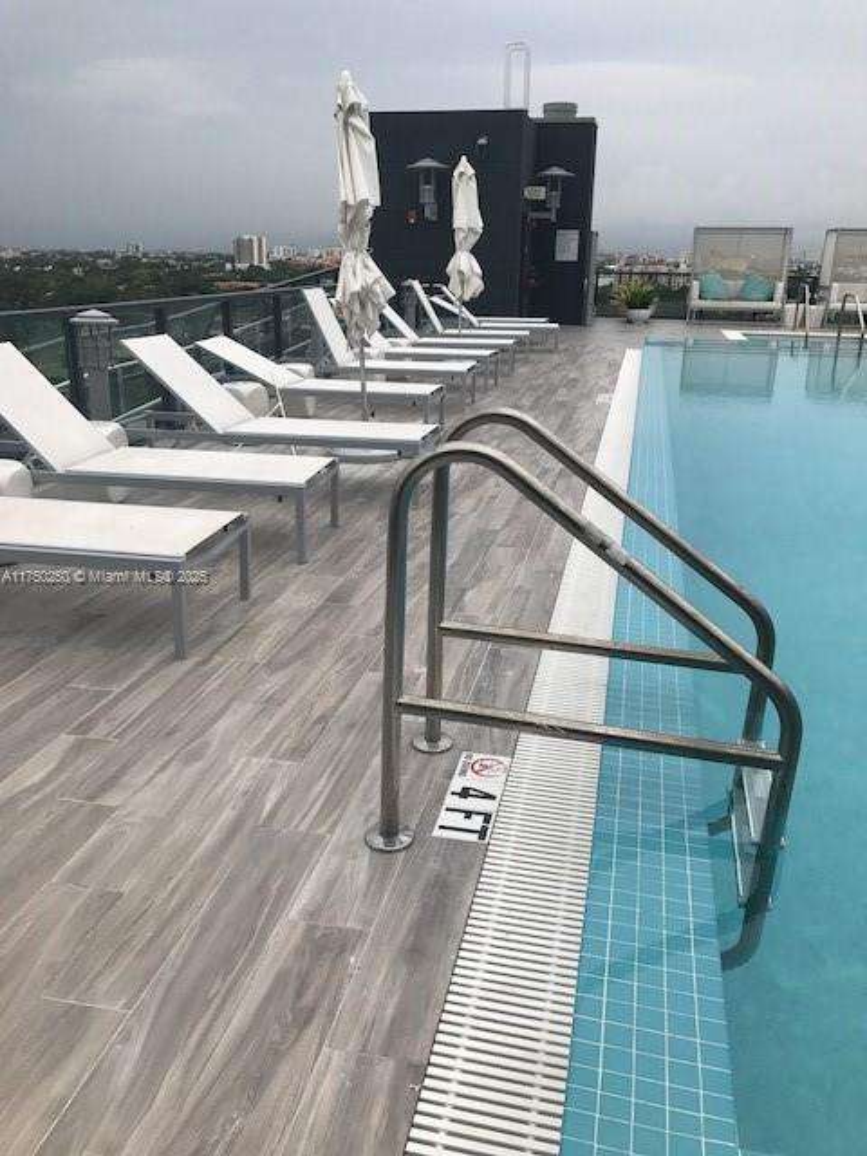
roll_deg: -1.1
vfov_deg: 63.4
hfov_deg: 49.7
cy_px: 578
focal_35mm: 28
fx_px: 935
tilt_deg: -18.4
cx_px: 434
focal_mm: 3.99
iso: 20
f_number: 1.8
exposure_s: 1/2037
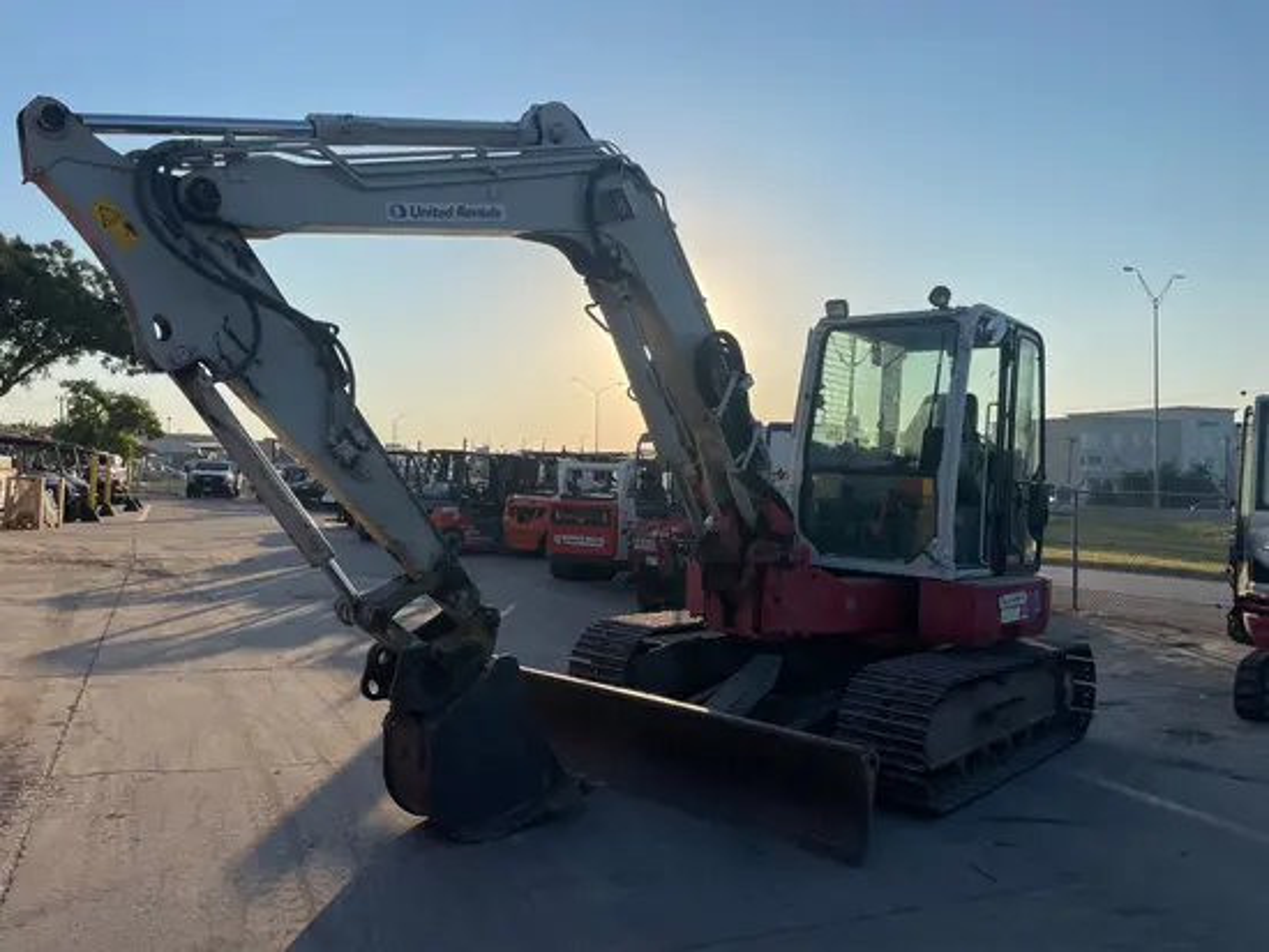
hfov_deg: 67.3
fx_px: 954
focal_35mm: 26
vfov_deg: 53.1
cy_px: 476
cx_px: 634
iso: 32
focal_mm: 4.2
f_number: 1.6
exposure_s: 1/4464
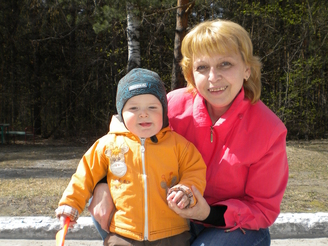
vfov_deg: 30.1
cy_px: 157
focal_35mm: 48
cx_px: 162
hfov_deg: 39.7
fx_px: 455
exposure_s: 1/390
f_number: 4.6
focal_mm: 6.3
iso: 100
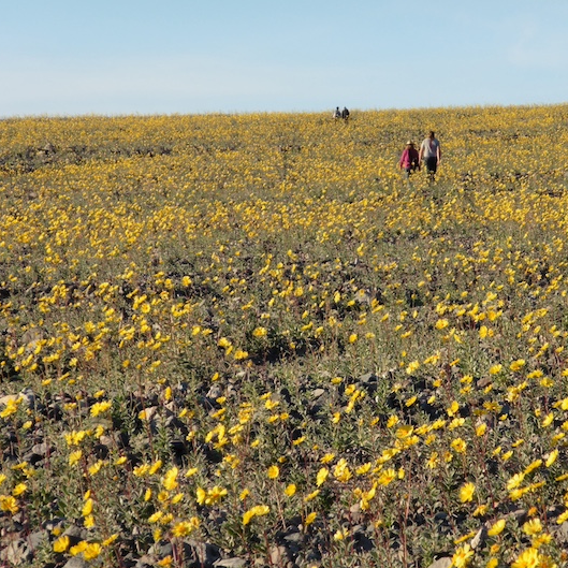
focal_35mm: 386
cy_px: 314
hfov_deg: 4.5
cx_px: 396
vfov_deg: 4.5
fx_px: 7166
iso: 100
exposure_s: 1/160
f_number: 6.3
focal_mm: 51.5
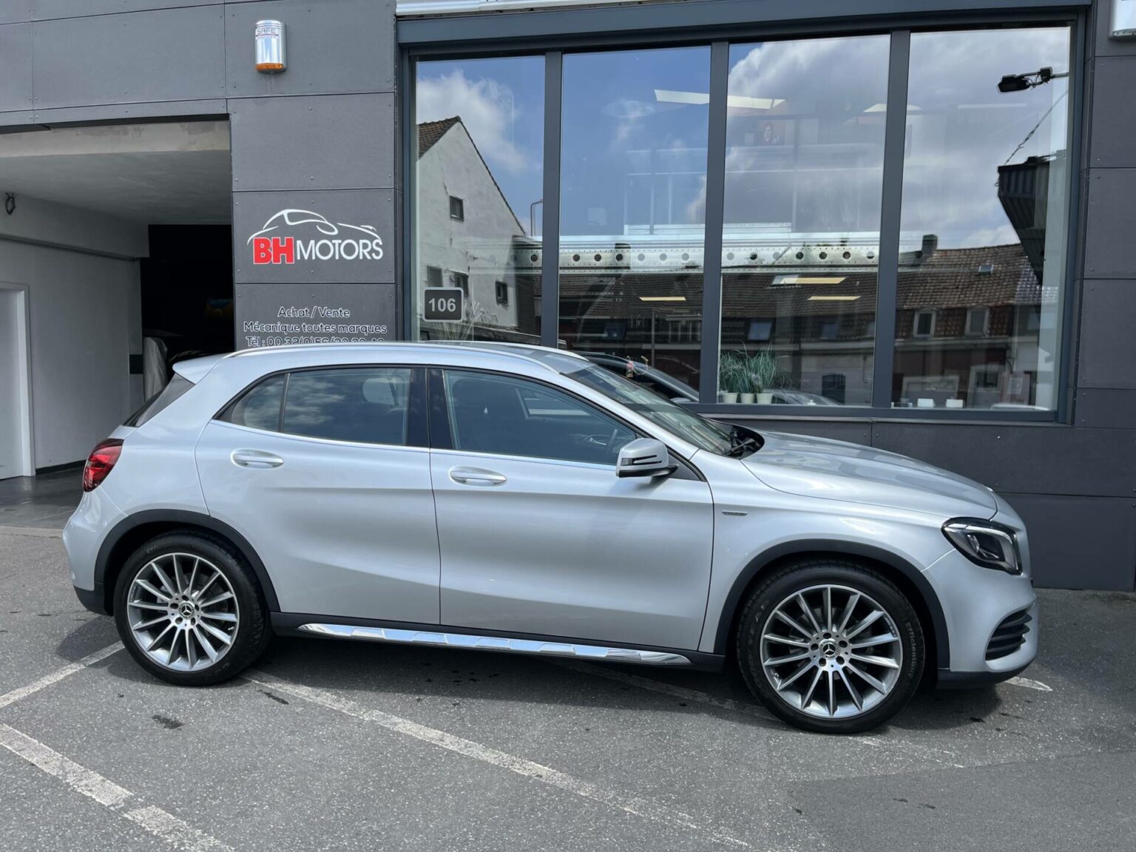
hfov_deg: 67.3
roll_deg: +0.1
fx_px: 853
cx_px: 568
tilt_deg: -6.9
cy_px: 426
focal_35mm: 26
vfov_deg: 53.1
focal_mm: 5.1
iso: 50
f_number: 1.6
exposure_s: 1/1580
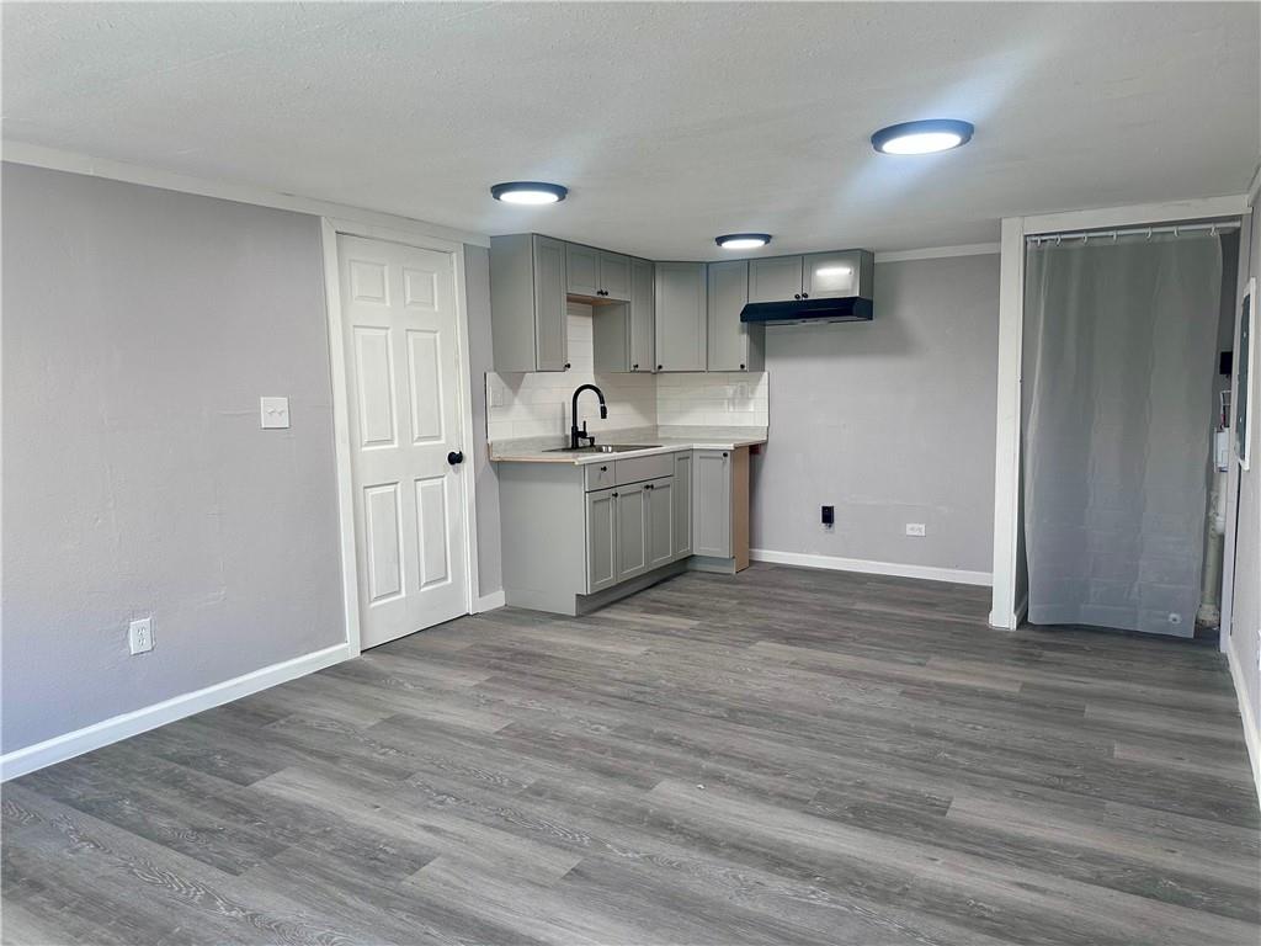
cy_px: 473
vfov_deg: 56.8
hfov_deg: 71.6
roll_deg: +0.6
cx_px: 630
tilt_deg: -5.8
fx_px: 874
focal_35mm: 24
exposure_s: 1/120
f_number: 1.78
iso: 160
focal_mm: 6.86
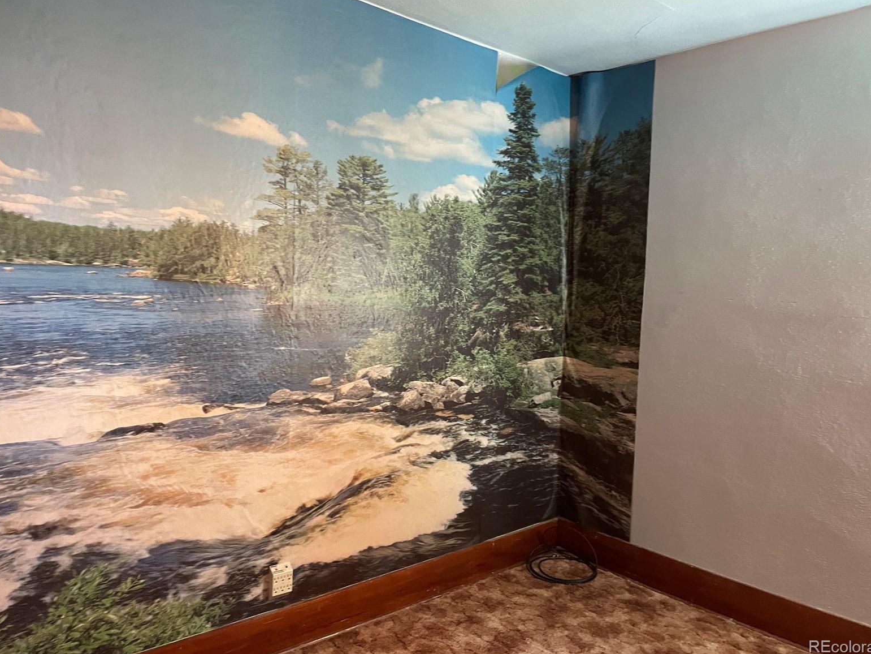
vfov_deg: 51.4
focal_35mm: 27
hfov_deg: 65.3
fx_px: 679
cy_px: 319
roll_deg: -2.1
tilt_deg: -4.8
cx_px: 448
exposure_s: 1/30
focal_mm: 4.2
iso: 500
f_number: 1.6
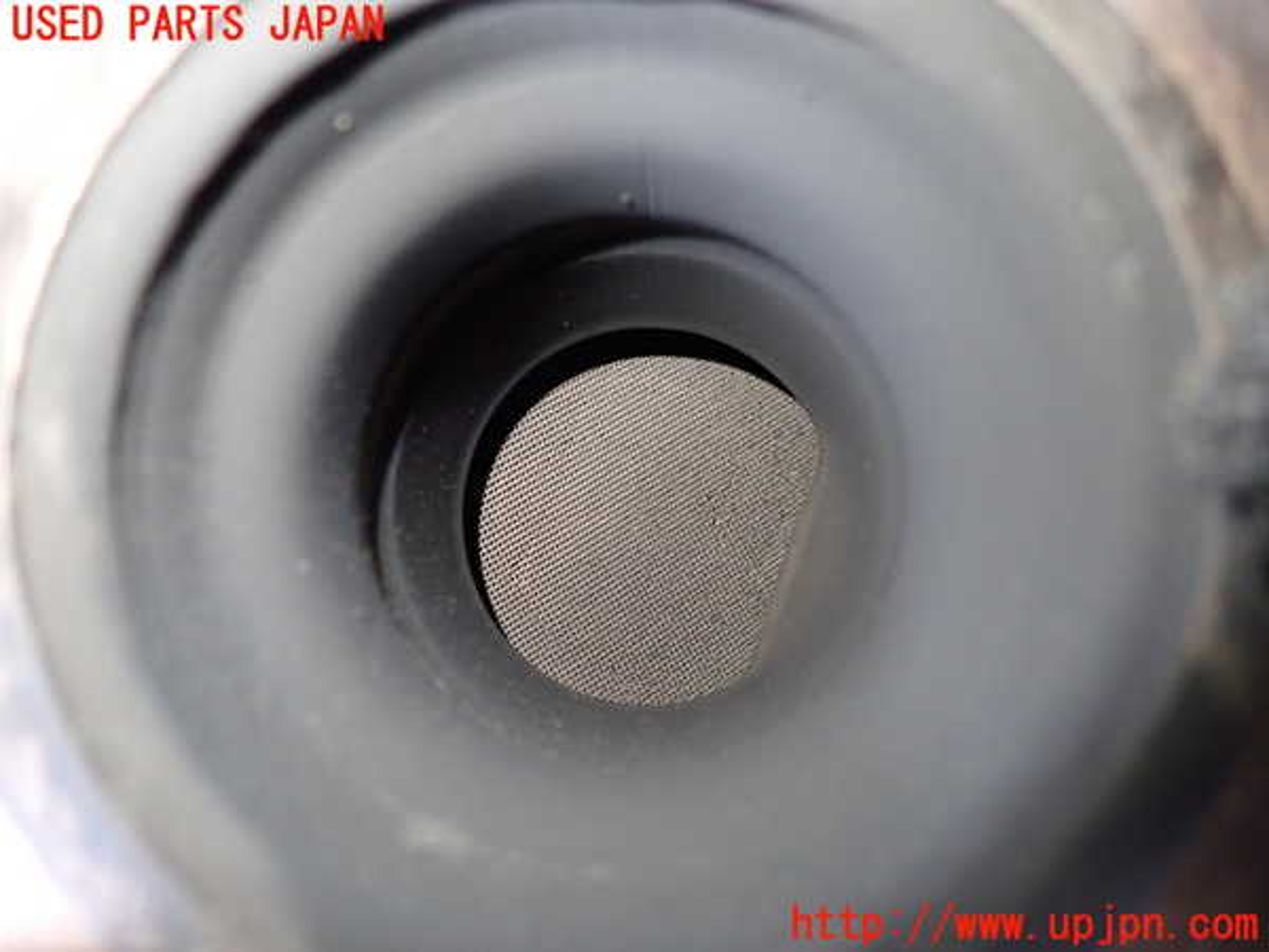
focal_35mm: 25
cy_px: 476
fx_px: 916
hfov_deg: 69.4
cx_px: 634
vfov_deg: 54.9
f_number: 2
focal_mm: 4.5
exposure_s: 1/30
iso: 640
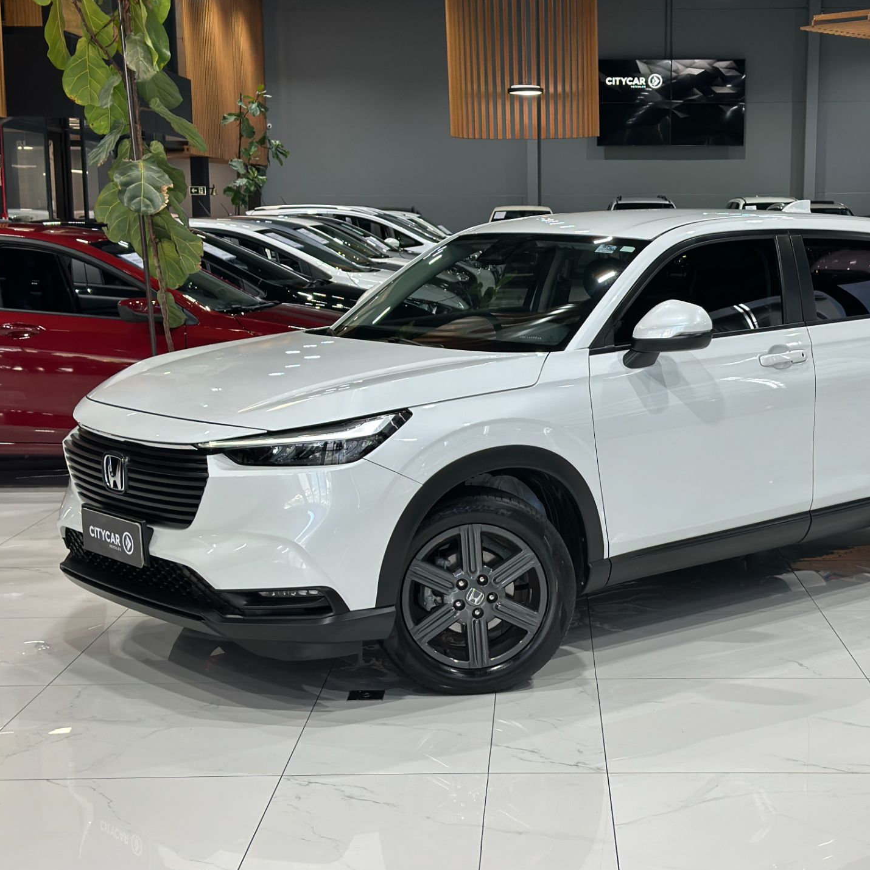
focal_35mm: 57
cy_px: 436
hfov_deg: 29.9
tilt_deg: -8.6
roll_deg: +0.0
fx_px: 1621
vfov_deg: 30.0
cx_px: 560
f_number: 1.78
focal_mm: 6.86
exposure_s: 1/120
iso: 100
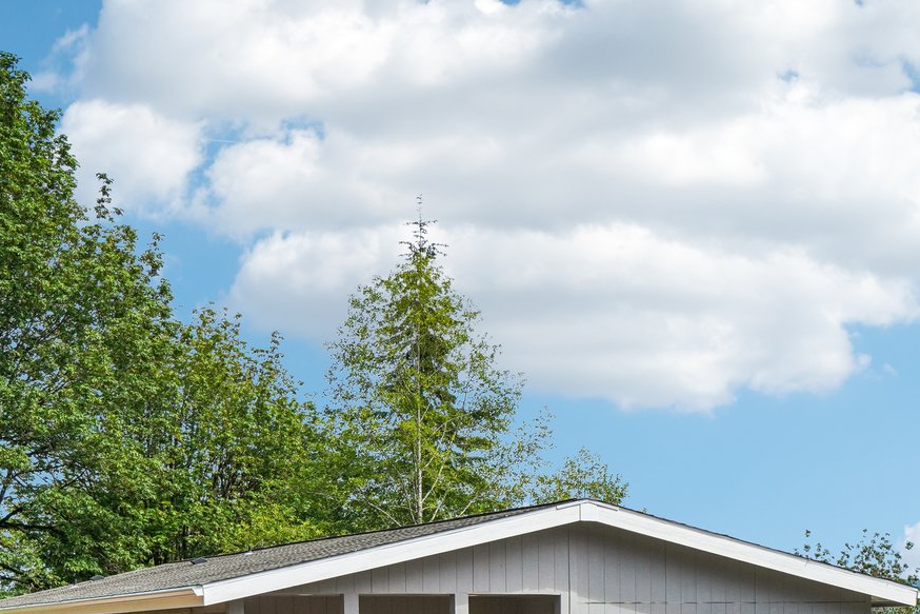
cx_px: 540
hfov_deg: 24.7
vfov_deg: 16.1
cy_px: 691
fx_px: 2096
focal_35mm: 82
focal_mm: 35
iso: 400
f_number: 8
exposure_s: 1/1000
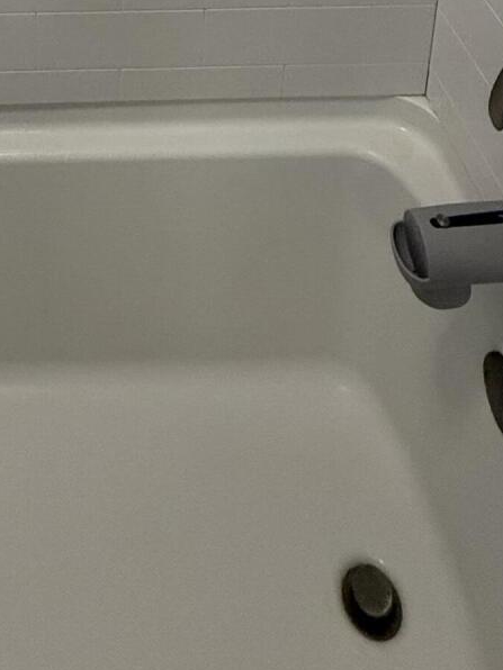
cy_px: -431
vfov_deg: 25.1
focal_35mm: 47
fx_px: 911
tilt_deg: -10.3
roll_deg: -0.1
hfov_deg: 29.8
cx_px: 68
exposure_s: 1/99
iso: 200
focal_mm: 2.22
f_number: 2.2
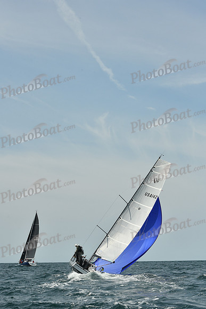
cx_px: 103
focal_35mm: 70
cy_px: 154
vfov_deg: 28.8
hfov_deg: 19.5
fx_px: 600
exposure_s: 1/1000
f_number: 11
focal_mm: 70
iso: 320
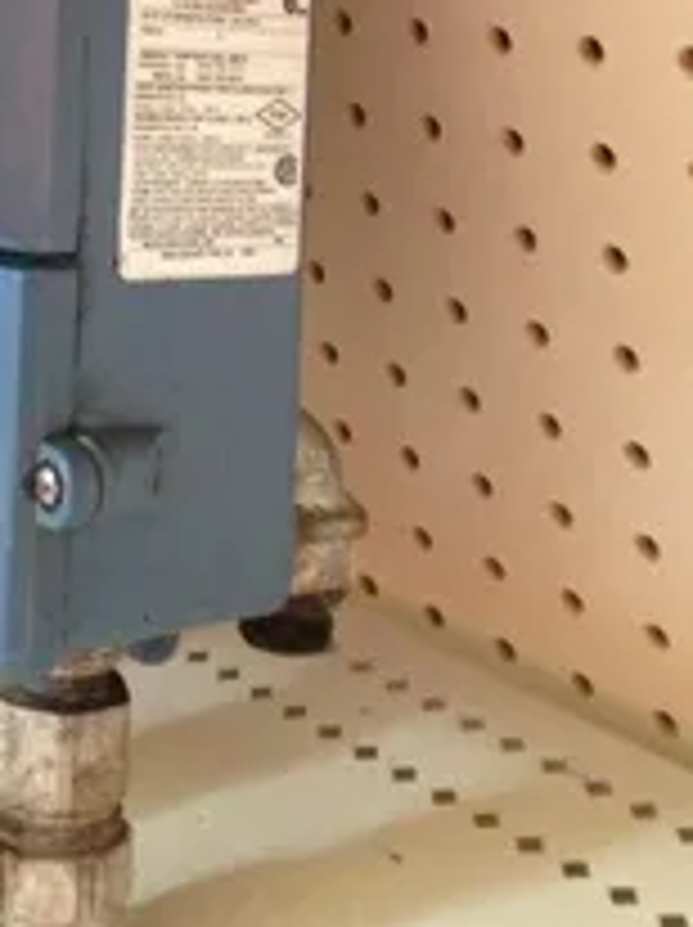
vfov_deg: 27.5
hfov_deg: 21.2
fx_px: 1819
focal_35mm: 68
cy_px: 90
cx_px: 99
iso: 400
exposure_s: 1/15
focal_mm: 4.28
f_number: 2.4
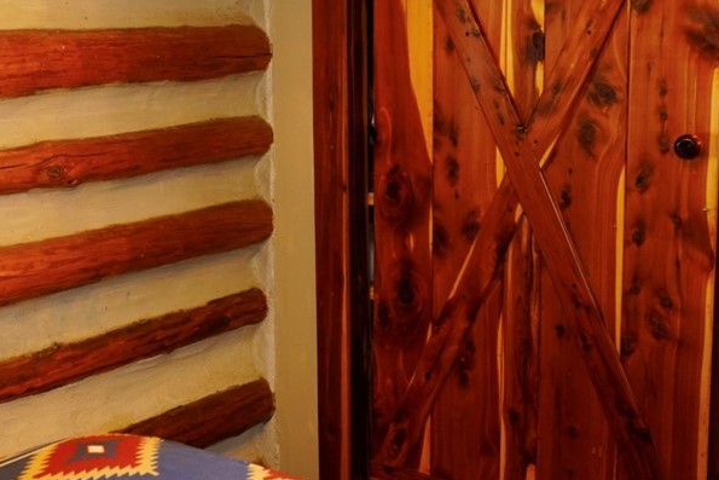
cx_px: 144
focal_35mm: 51
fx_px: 1019
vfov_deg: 26.4
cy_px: 184
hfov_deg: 37.5
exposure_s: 1/60
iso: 2000
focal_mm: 28
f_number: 4
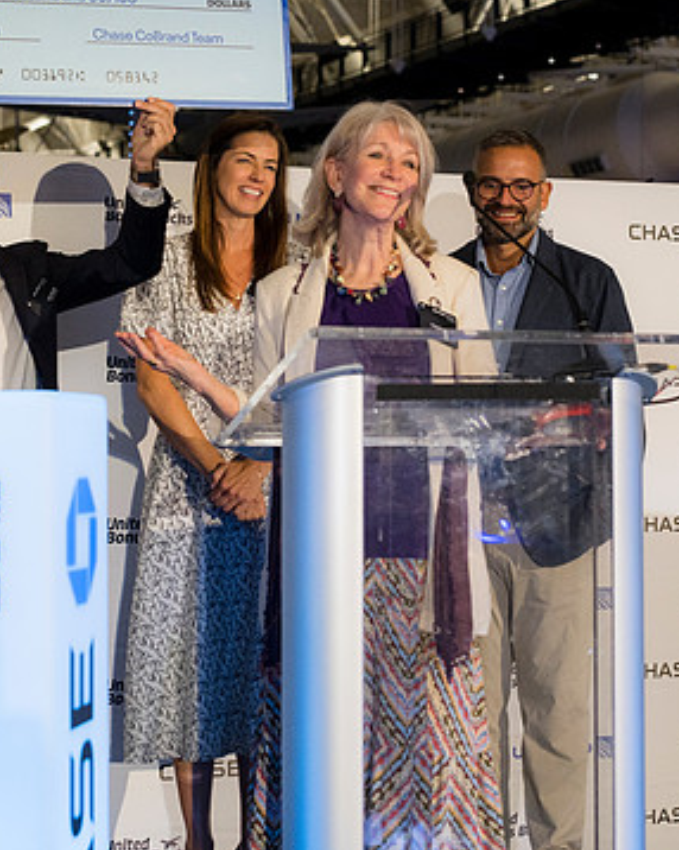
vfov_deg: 24.1
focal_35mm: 79
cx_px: 245
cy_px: 394
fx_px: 1986
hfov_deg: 19.4
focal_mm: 35
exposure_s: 1/200
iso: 720
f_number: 2.8
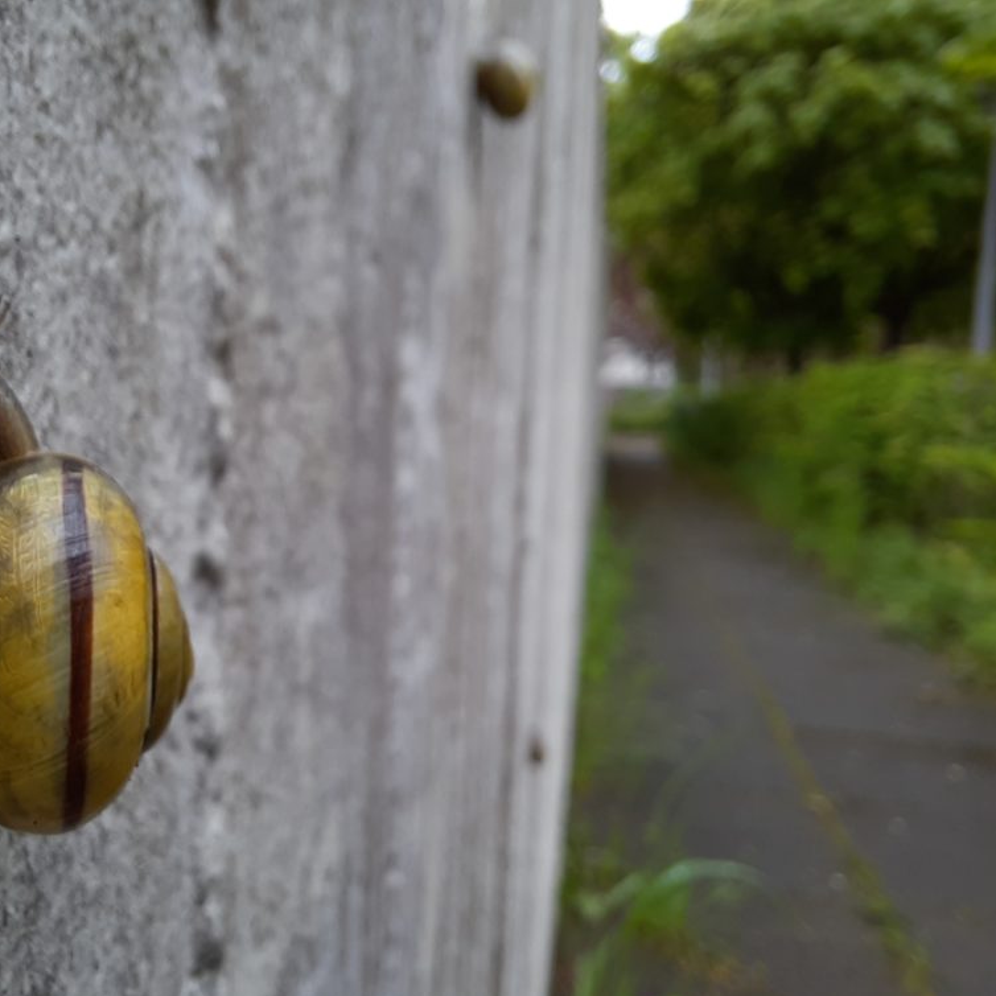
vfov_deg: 54.0
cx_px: 329
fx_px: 977
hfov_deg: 52.9
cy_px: 506
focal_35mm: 30
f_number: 2.4
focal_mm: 2.13
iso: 50
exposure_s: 1/50
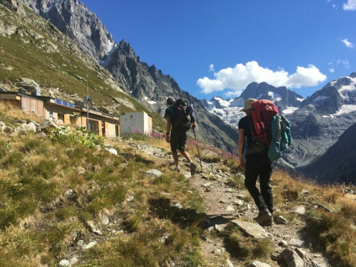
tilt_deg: +1.9
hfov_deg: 61.7
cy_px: 134
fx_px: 298
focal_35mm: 29
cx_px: 178
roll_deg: +2.0
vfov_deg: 48.2
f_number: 2.2
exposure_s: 1/1326
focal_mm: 4.15
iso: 25
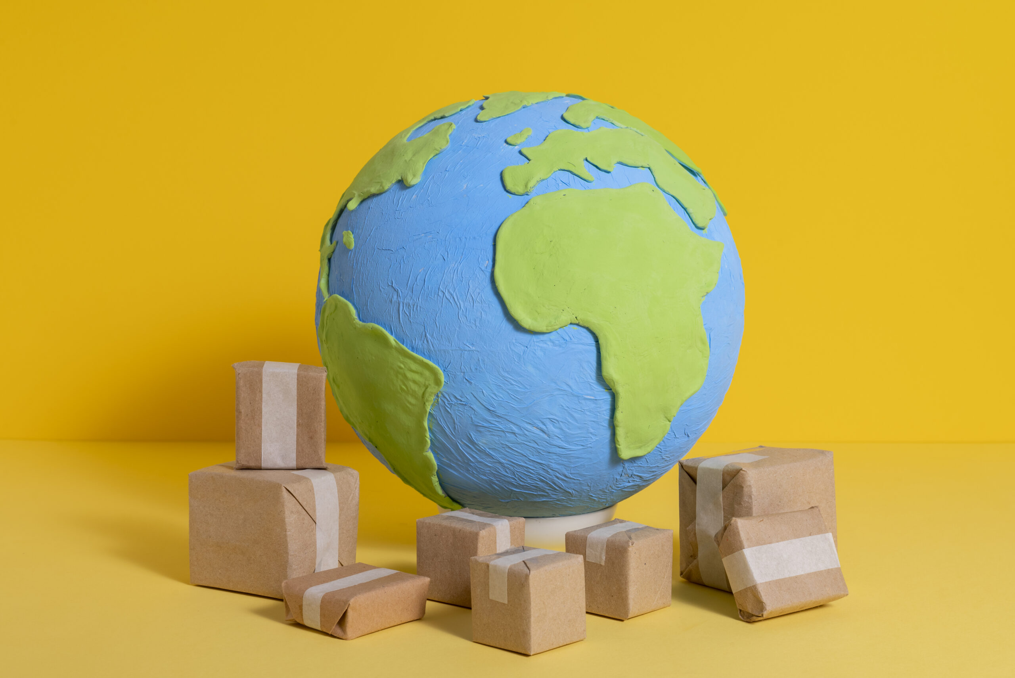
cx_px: 508
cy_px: 339
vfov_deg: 27.0
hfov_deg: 39.6
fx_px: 1410
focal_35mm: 50
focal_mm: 50
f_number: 13
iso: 200
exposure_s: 1/125
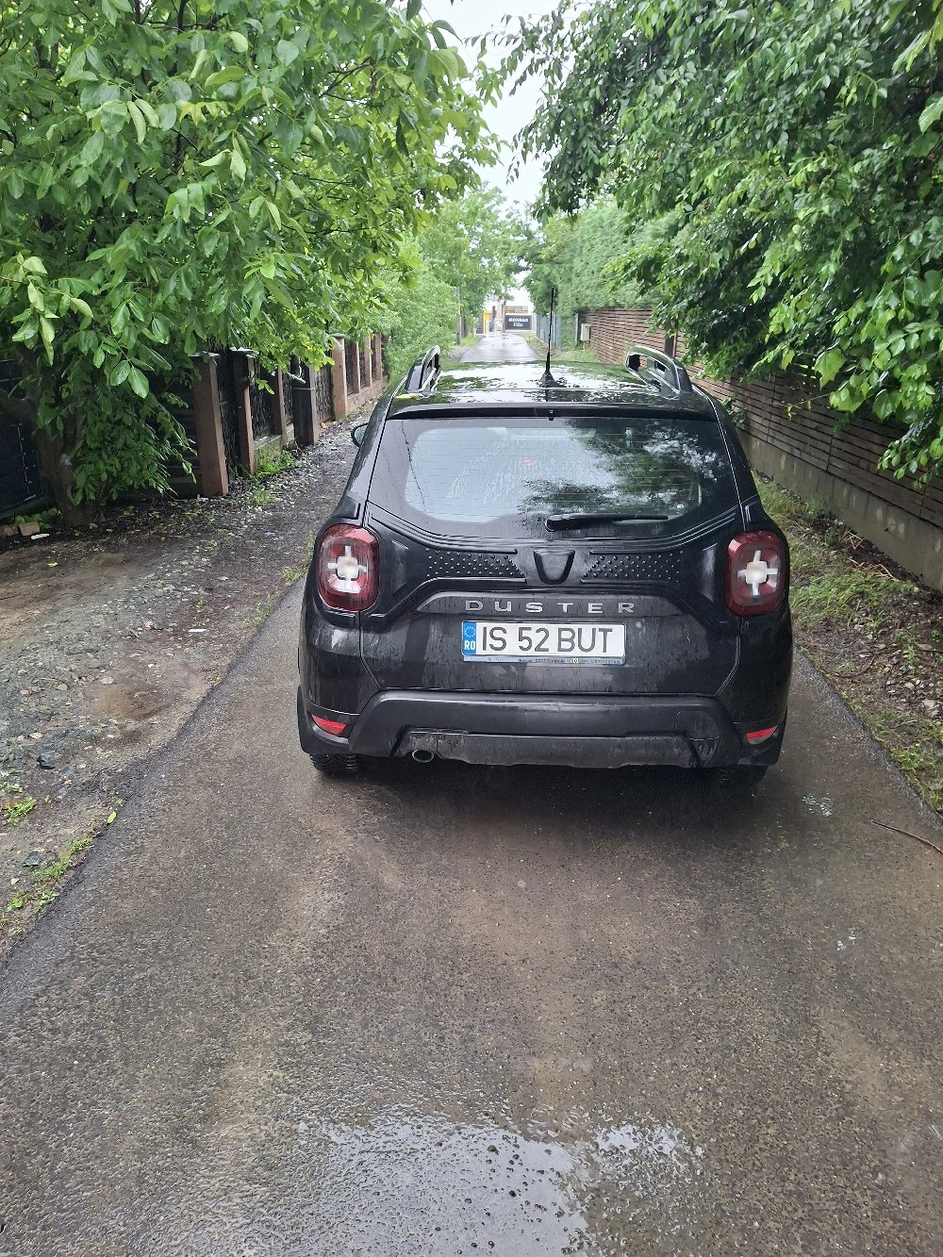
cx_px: 472
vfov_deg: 69.4
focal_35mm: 25
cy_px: 628
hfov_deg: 54.9
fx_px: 908
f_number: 1.8
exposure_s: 1/100
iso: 160
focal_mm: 4.69
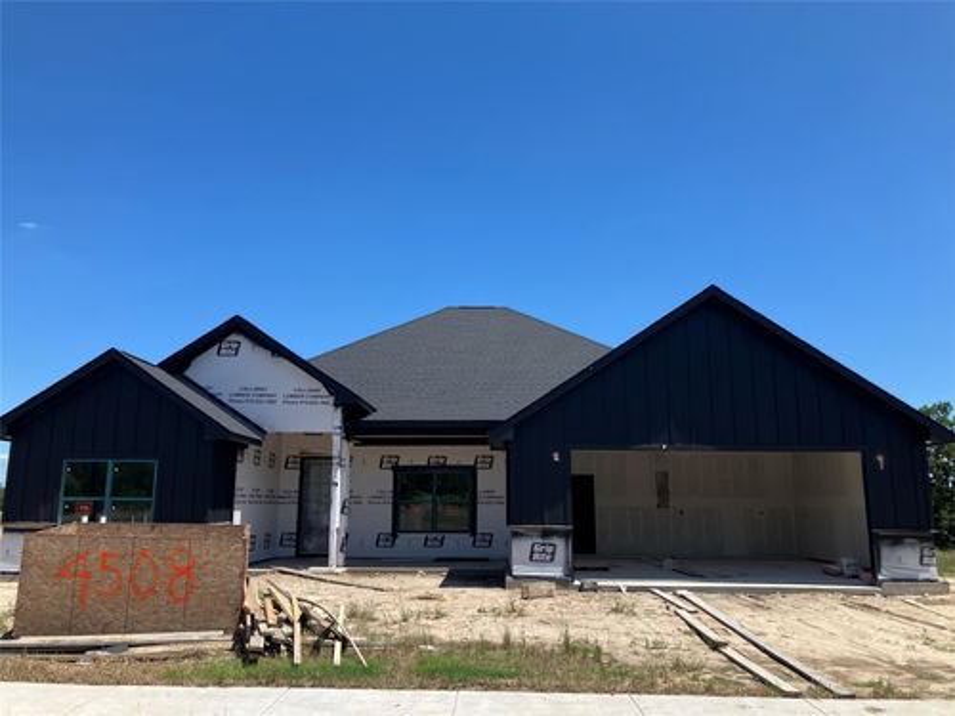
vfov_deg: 49.7
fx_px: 772
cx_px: 478
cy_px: 358
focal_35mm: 28
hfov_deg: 63.4
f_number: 1.8
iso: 32
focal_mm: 3.99
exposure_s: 1/1799
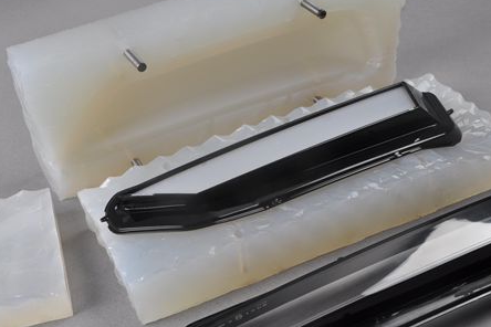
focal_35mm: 51
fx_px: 691
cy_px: 151
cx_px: 254
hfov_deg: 39.1
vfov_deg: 26.6
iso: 200
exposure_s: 1/1.6
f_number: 16
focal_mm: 25
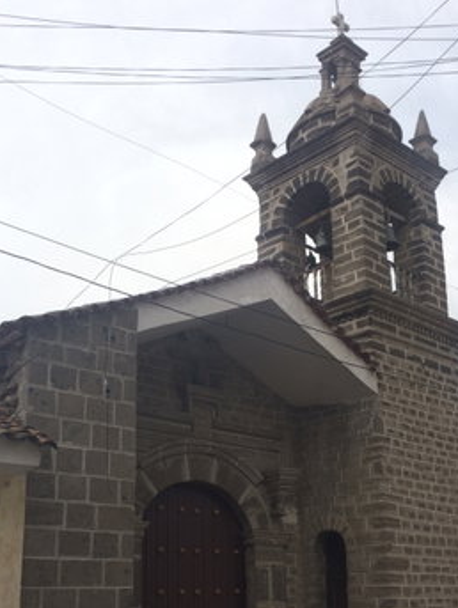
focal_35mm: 45
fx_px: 792
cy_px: 416
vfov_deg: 41.4
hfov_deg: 32.2
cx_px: 252
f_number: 2.2
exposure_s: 1/684
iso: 32
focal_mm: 4.15
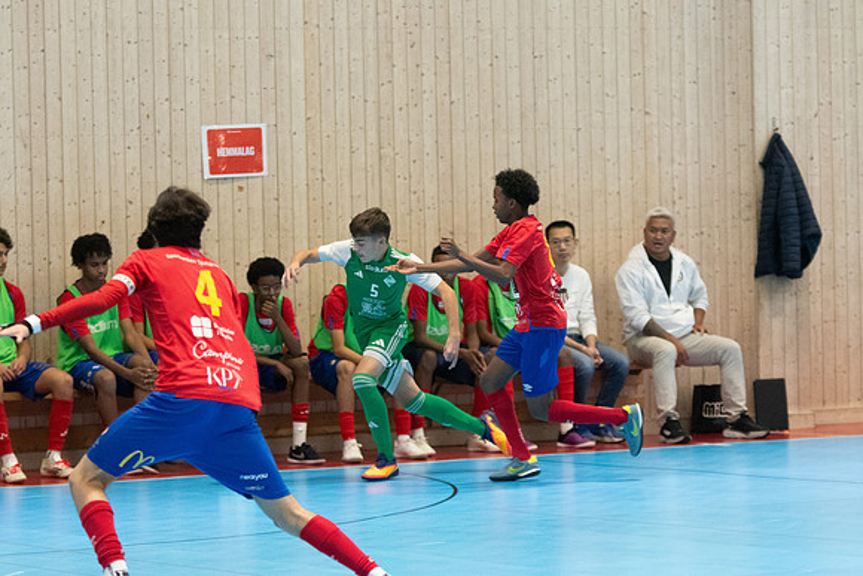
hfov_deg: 11.2
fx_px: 4388
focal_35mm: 183
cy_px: 288
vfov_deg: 7.5
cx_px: 432
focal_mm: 122
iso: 6400
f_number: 3.2
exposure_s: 1/640
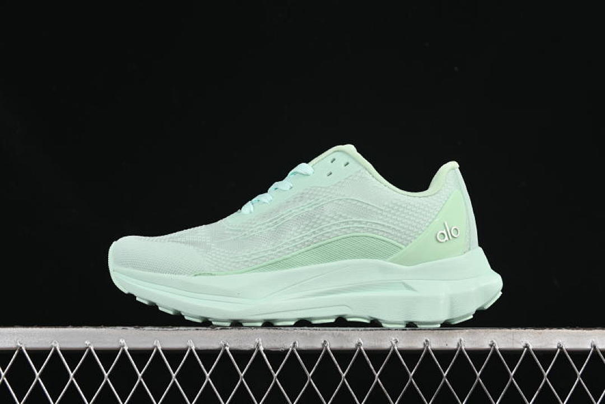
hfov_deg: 27.0
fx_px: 1260
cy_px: 202
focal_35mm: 75
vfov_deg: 18.2
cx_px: 302
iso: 160
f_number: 8
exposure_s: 1/80
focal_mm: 50
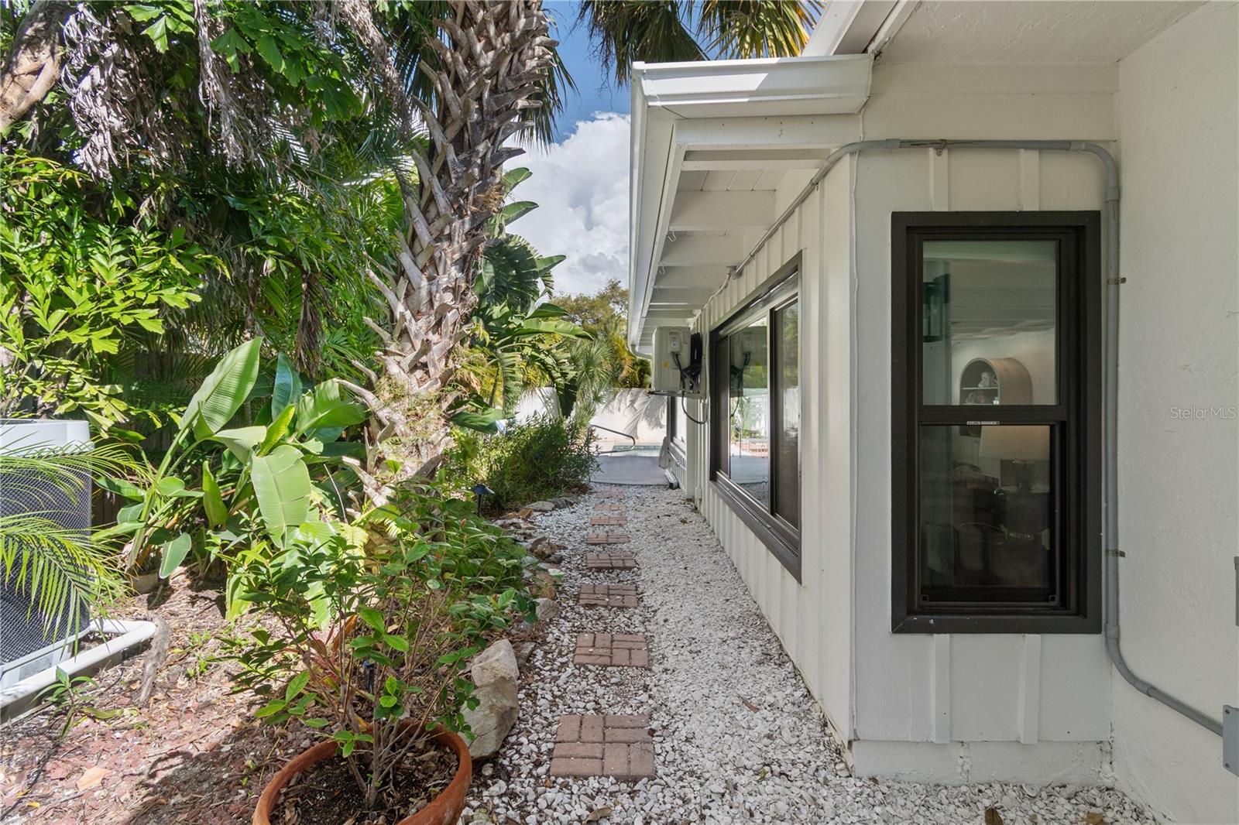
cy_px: 412
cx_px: 620
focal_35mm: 15
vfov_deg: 77.3
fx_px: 516
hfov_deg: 100.4
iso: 100
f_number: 7.1
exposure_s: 1/60
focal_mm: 10
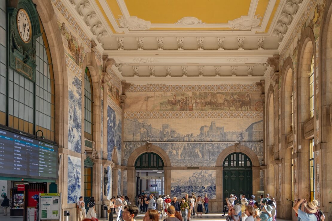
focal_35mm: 44
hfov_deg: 44.6
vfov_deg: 30.6
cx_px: 166
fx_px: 405
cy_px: 110
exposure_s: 1/200
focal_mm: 43.9
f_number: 2.8
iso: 100
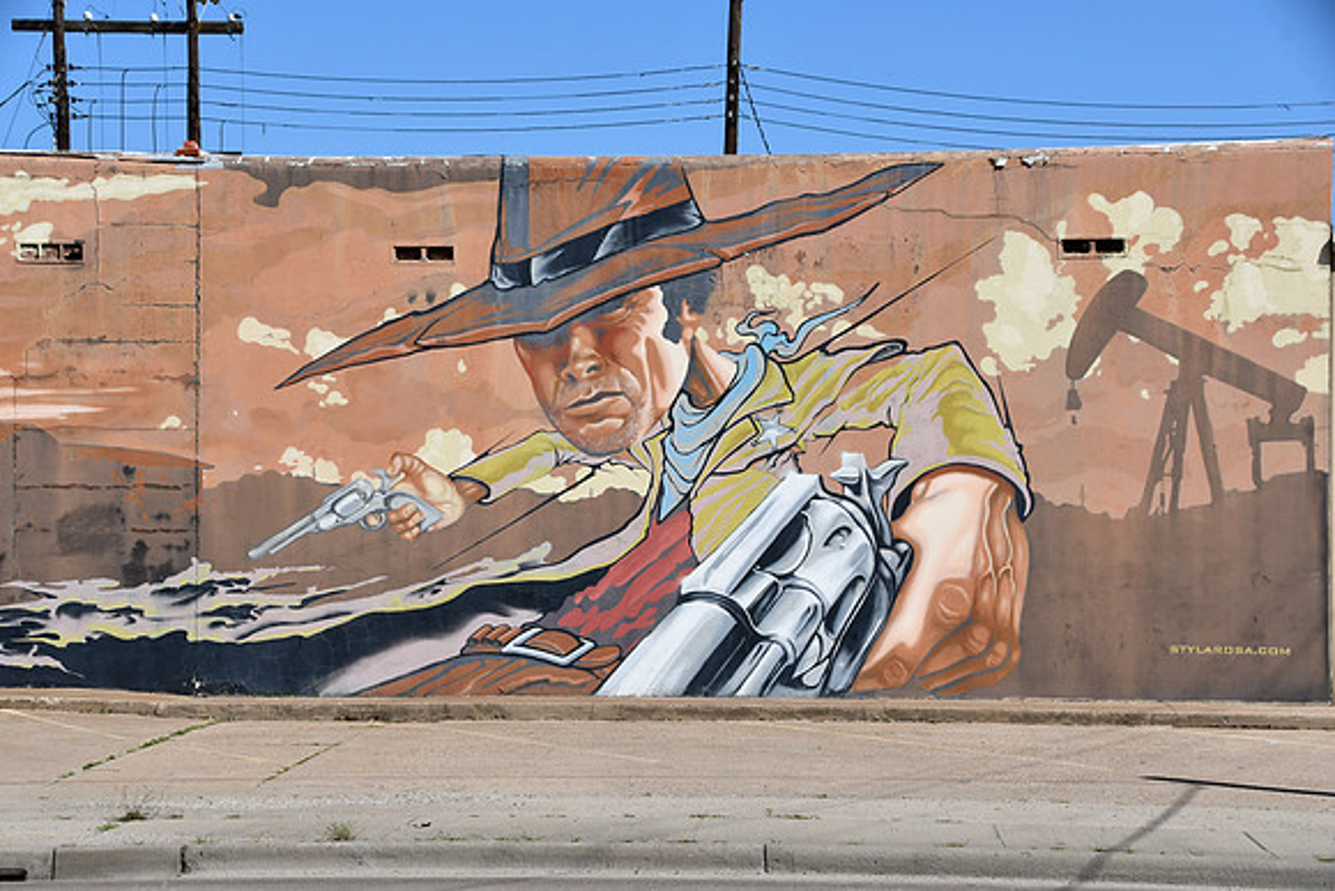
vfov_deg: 15.2
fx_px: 3338
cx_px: 668
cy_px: 446
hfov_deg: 22.6
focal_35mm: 90
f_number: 11
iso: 200
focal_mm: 60
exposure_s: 1/500
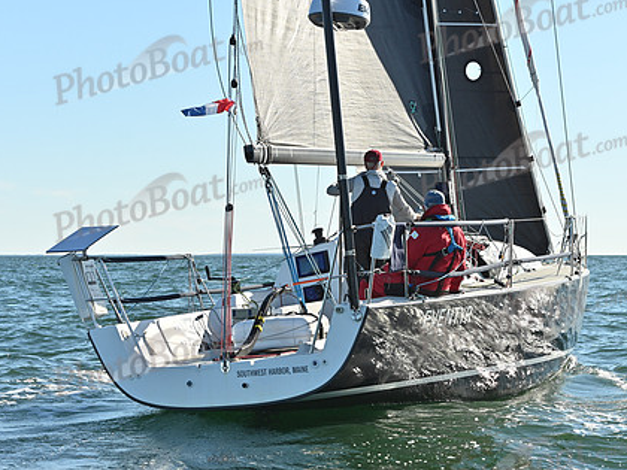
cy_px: 260
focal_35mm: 93
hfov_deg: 21.1
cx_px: 342
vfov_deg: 15.9
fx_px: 1685
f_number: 5.6
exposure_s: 1/1250
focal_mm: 70
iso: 320
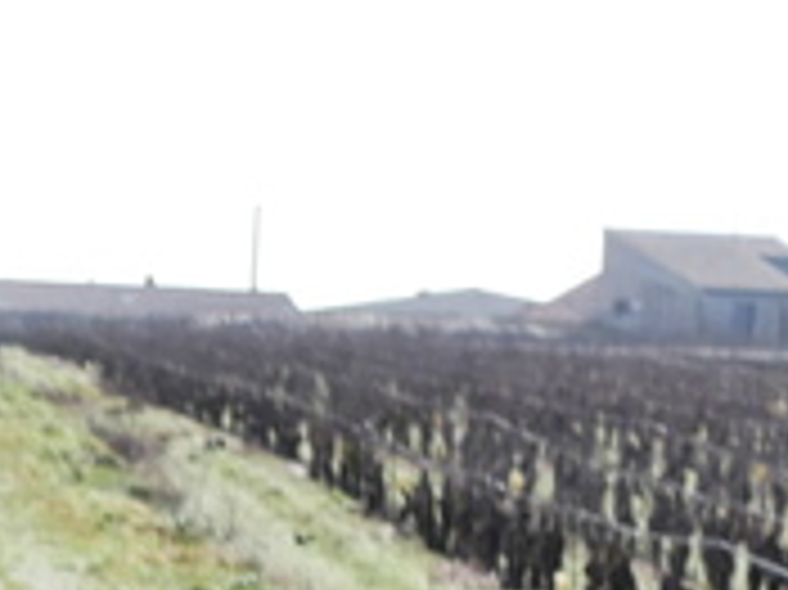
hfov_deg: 6.6
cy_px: 1507
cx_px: -1144
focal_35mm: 286
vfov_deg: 5.0
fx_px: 6506
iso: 200
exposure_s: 1/640
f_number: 4.5
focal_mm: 25
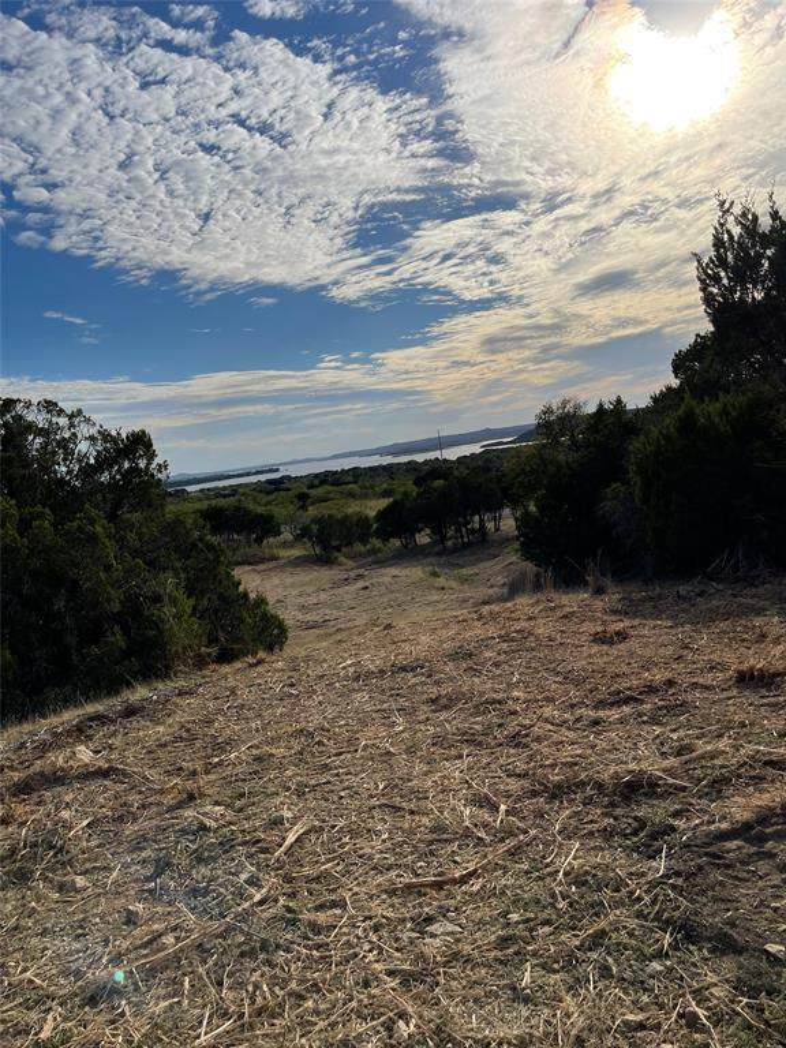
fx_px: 787
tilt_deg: -5.0
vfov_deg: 67.3
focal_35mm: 26
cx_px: 393
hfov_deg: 53.1
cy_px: 524
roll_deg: +7.4
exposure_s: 1/10989
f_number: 1.6
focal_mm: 5.1
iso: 32
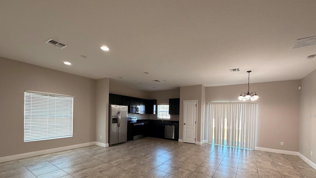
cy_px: 116
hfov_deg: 99.3
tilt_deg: -1.6
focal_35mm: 16
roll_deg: -1.4
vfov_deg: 65.7
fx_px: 134
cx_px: 164
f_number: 2.2
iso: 320
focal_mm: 2.22
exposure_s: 1/120
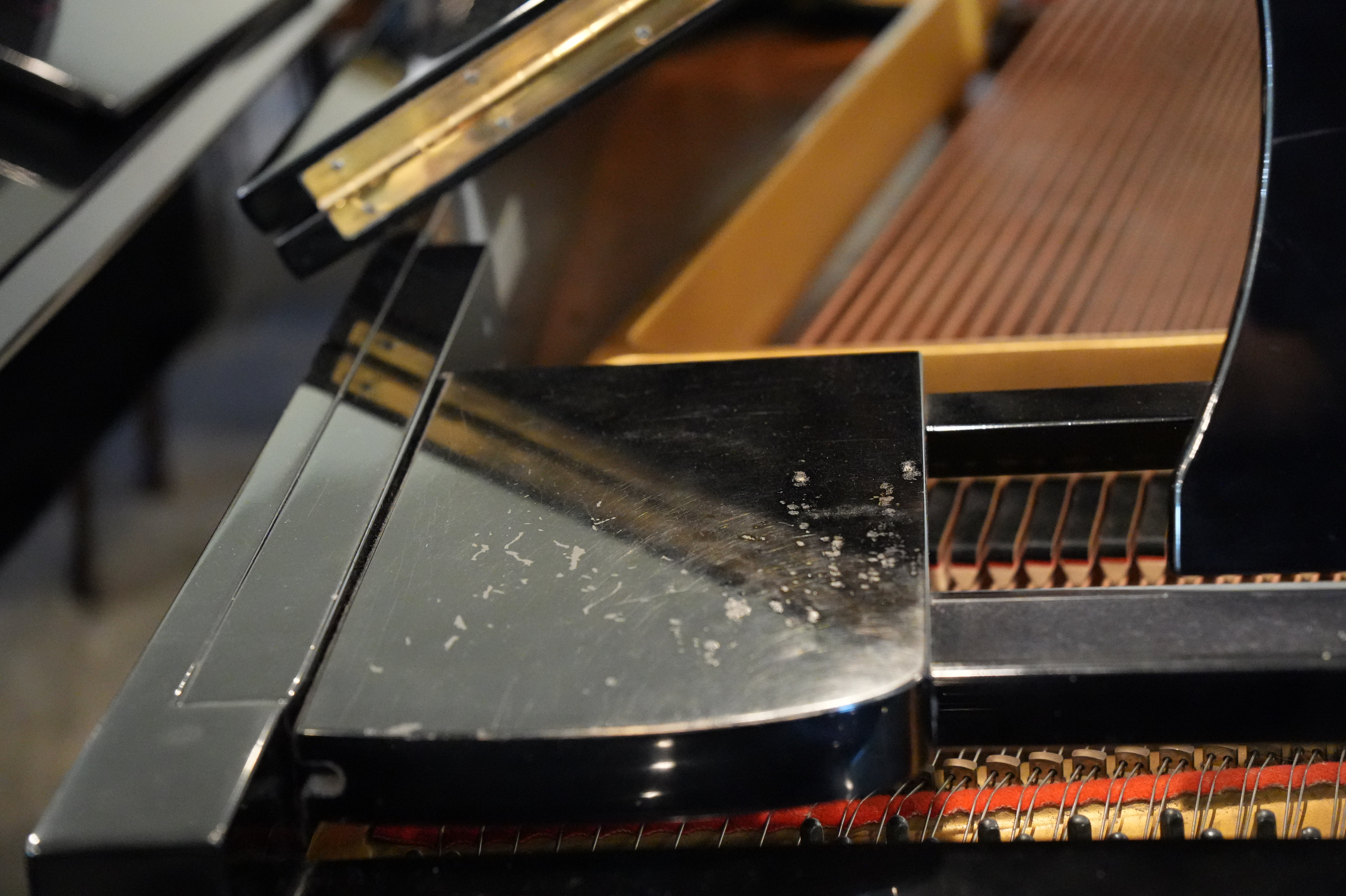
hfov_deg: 30.5
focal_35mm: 66
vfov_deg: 20.6
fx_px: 2467
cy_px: 448
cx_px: 673
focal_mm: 44
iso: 6400
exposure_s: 1/160
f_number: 2.8
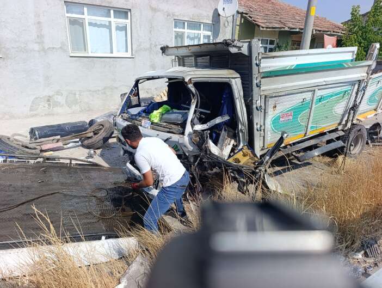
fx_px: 254
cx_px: 191
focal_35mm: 23
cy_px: 144
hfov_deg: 73.8
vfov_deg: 59.0
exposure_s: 1/732
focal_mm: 6.14
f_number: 1.6
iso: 50
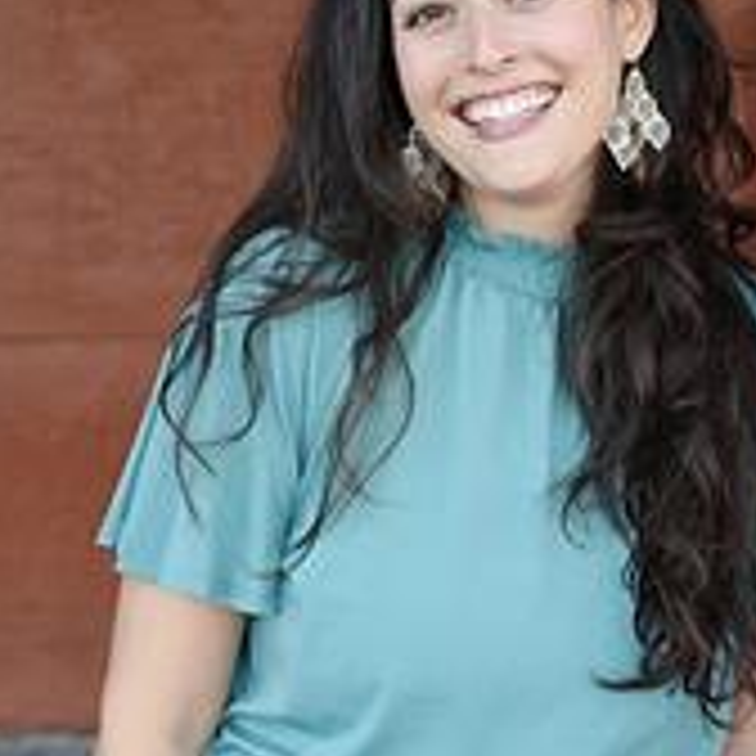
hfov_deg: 17.2
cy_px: 214
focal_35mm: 101
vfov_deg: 17.2
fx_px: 2496
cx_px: 482
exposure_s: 1/800
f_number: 5
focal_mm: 50
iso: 1600
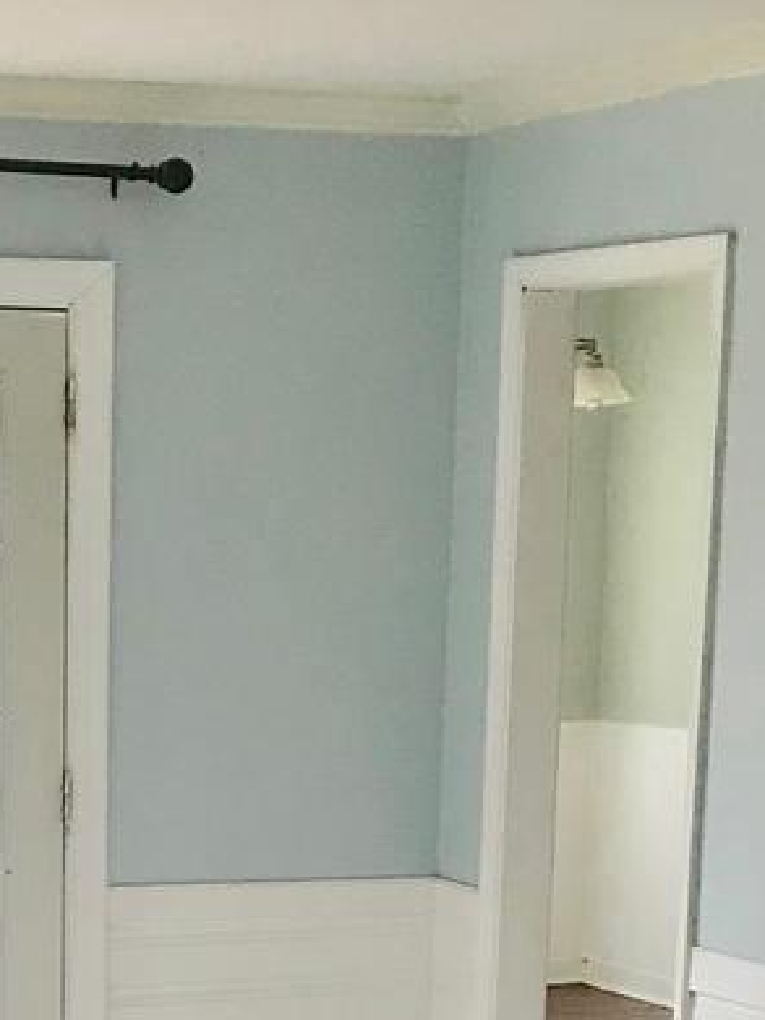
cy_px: 1375
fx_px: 3243
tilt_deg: -12.8
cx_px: 39
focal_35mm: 110
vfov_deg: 16.7
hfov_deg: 13.3
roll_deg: -0.4
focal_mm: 3.99
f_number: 1.8
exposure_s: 1/15
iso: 40
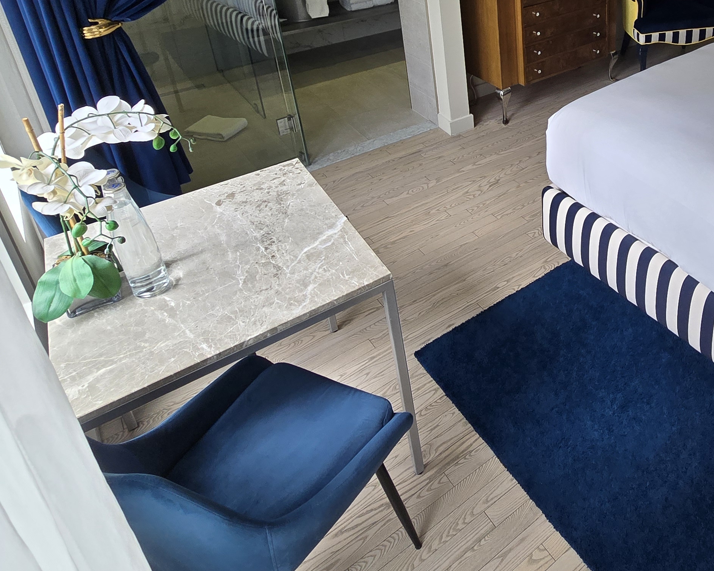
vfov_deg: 49.0
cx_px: 577
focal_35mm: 27
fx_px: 571
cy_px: 87
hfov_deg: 58.8
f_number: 2.2
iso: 80
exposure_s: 1/120
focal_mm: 2.2
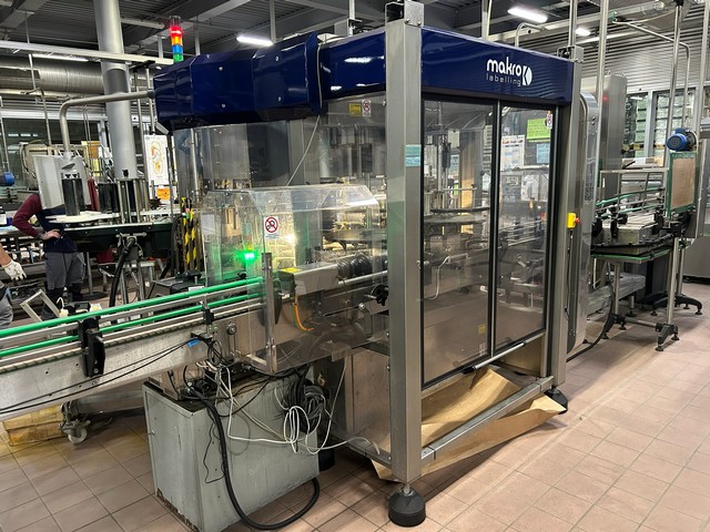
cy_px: 266
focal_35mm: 26
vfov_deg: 53.1
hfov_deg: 67.3
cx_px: 355
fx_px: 533
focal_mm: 5.7
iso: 320
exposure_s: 1/50
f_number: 1.5
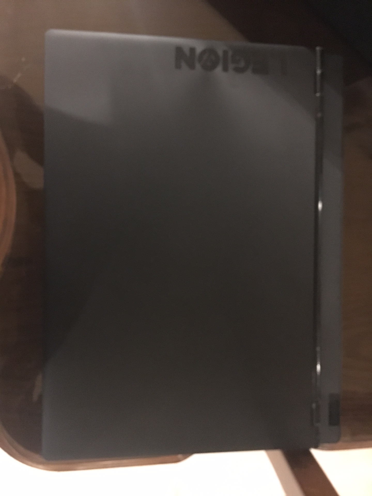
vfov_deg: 61.7
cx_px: 186
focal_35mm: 29
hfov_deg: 48.2
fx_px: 416
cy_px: 248
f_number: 2.2
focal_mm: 4.15
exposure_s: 1/17
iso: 800
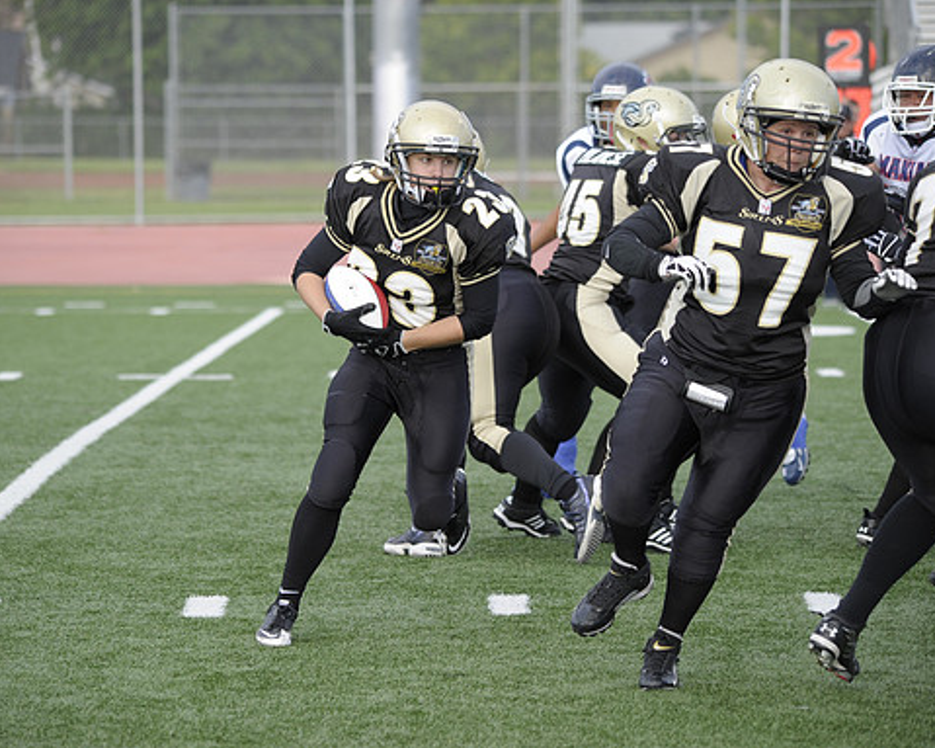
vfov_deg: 6.8
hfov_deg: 8.5
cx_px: 451
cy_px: 373
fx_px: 6280
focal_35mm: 227
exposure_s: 1/1000
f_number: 5.3
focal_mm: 200
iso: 900
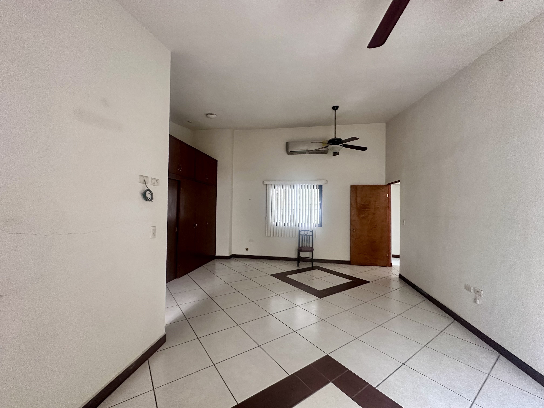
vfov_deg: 85.7
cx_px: 272
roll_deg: -1.1
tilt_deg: +2.1
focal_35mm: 14
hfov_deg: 102.1
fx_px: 220
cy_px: 204
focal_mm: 2.22
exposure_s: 1/60
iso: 640
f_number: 2.2
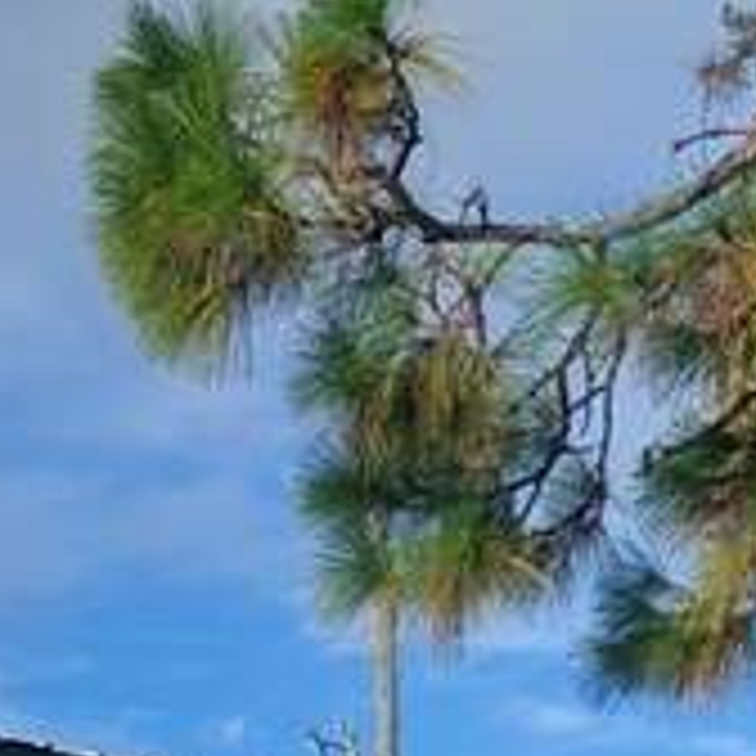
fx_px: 2496
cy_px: 1274
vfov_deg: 15.3
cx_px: -45
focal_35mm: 101
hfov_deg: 16.8
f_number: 1.8
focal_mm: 5.23
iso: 40
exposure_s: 1/2176
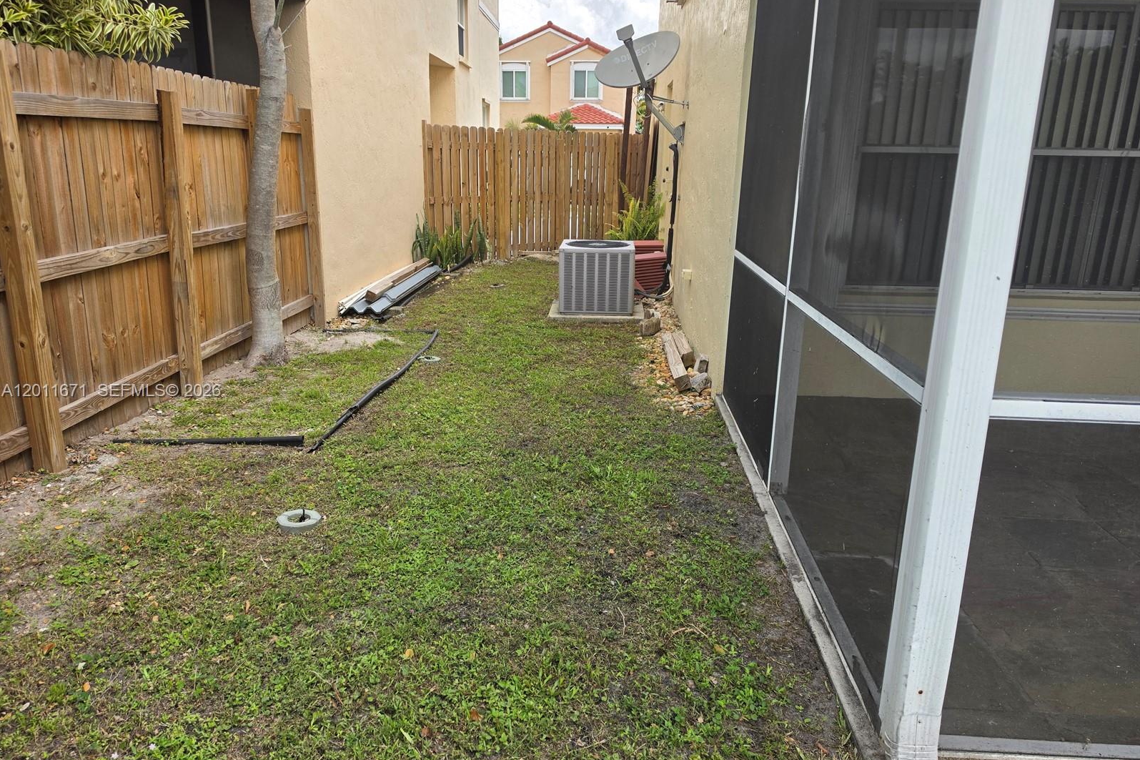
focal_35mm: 24
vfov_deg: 53.1
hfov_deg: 73.7
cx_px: 570
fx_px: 760
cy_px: 392
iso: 64
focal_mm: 6.5
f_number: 1.4
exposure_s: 1/2038
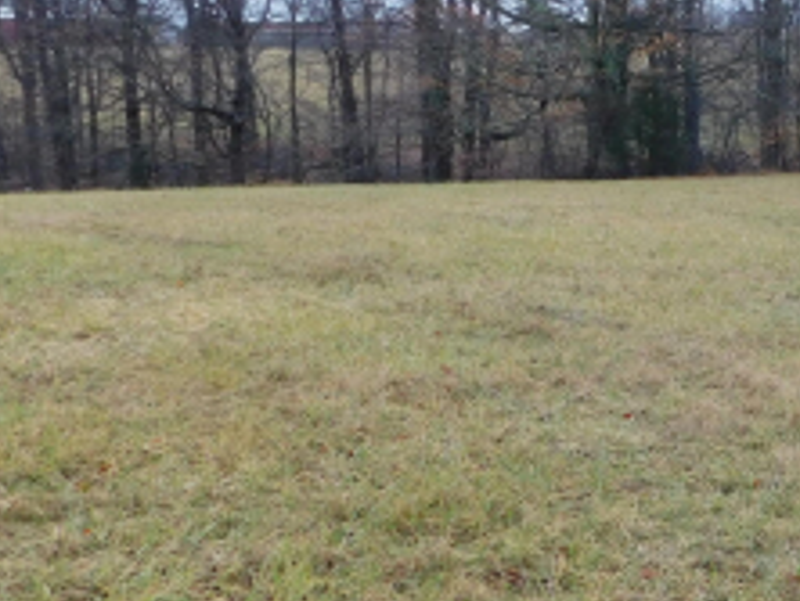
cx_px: 975
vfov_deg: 21.3
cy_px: 205
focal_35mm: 69
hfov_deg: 25.2
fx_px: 1596
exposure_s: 1/60
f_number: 3
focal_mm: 4
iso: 125
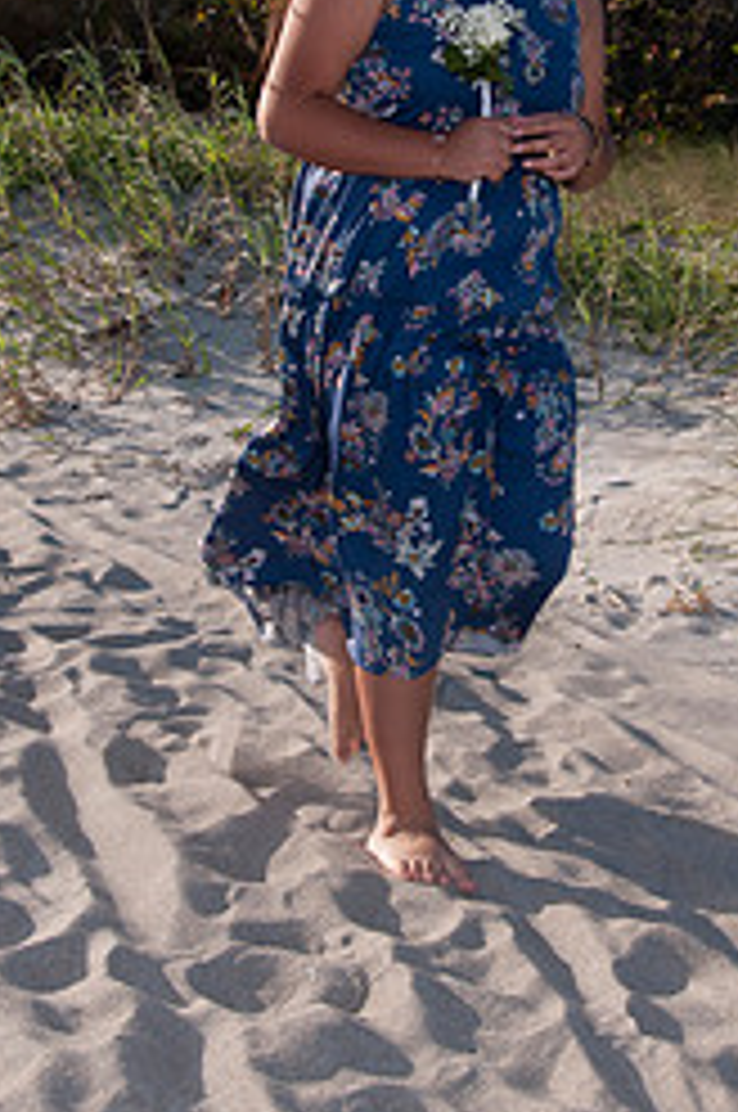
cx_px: 475
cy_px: 257
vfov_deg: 21.7
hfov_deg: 14.6
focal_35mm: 93
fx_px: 2868
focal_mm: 34
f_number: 9
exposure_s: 1/250
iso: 100
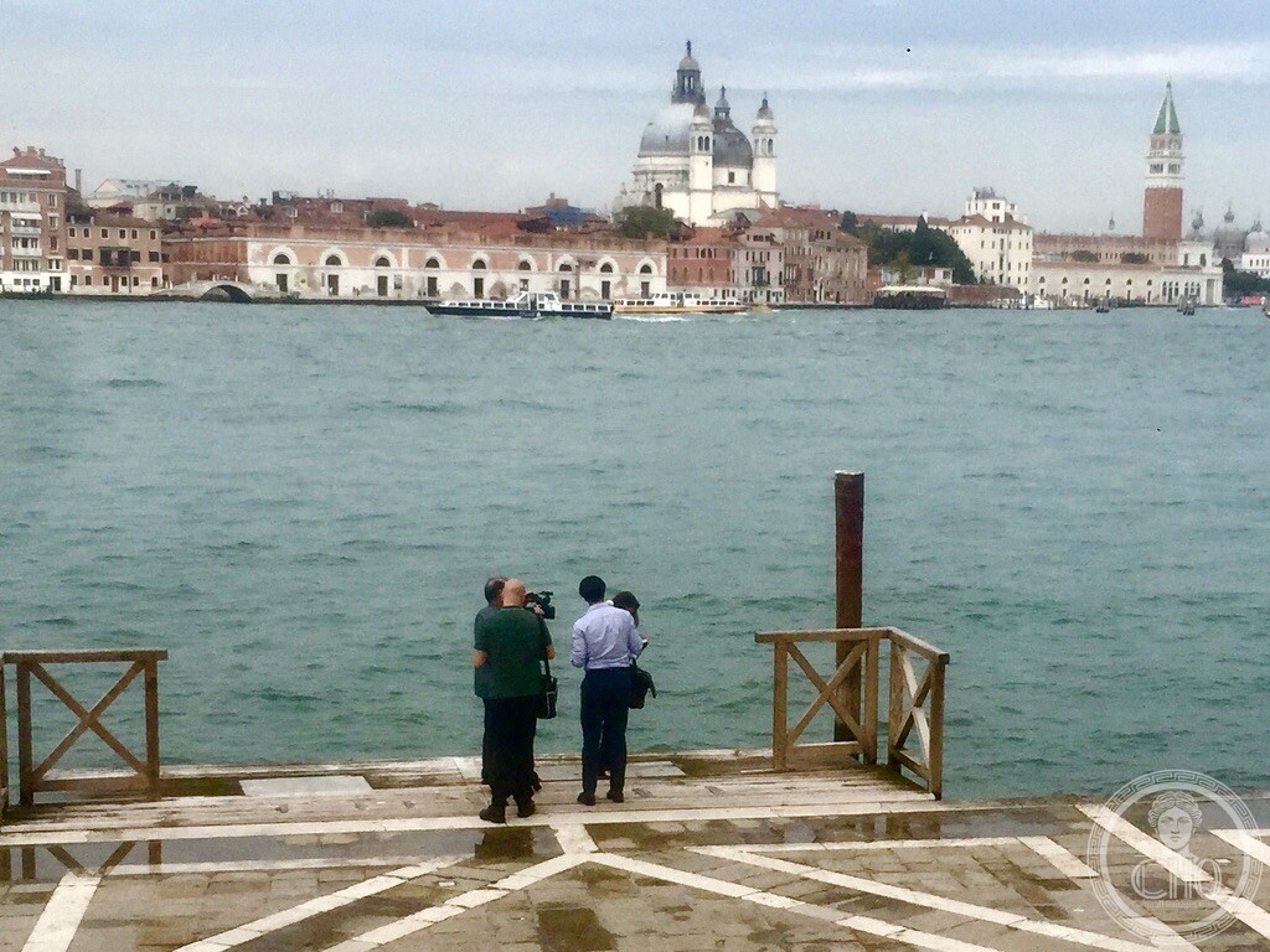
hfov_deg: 61.7
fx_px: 1064
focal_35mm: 29
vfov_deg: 48.2
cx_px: 635
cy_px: 476
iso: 32
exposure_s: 1/2639
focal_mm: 4.15
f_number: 2.2
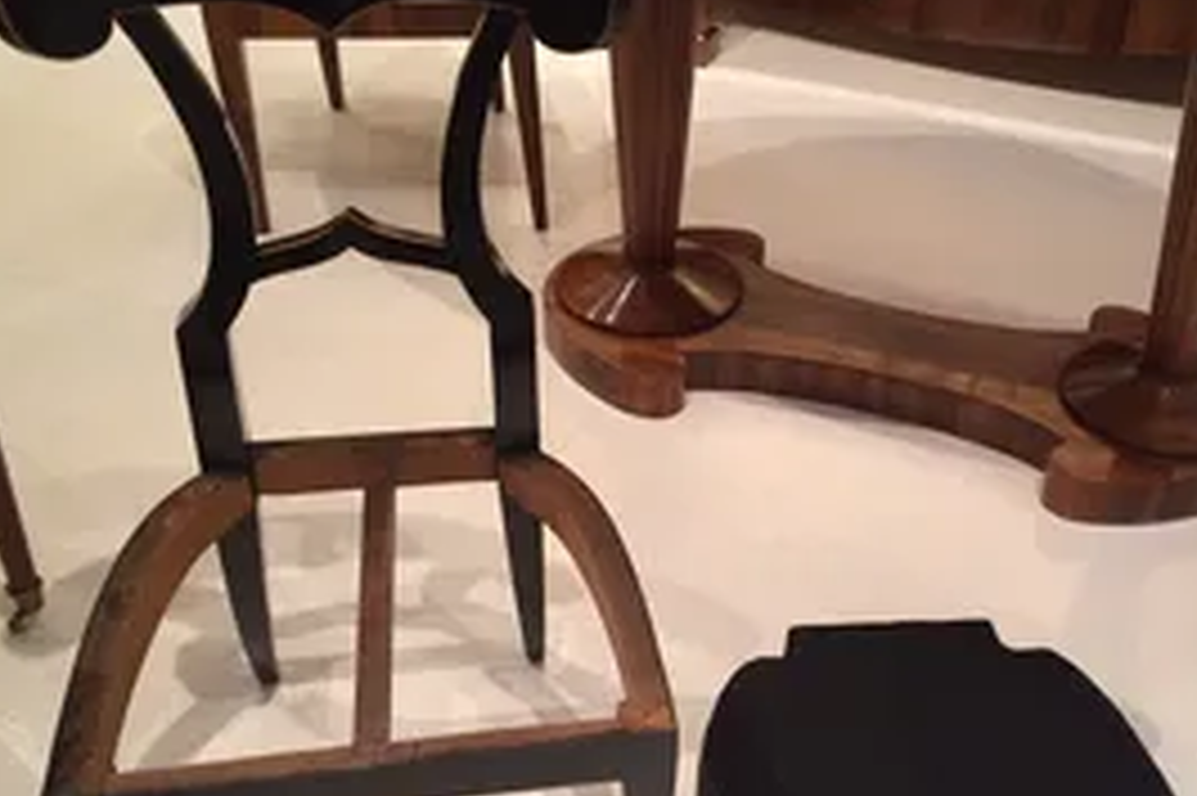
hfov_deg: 41.6
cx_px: 747
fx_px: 1562
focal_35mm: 47
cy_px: 468
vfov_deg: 28.6
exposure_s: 1/30
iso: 200
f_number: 2.2
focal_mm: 4.12
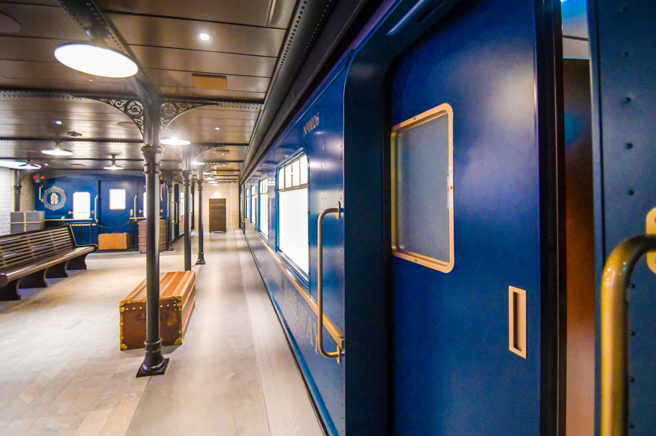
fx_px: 273
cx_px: 328
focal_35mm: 15
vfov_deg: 77.3
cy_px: 218
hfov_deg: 100.4
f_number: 3.5
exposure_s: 1/60
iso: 4500
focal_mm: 10
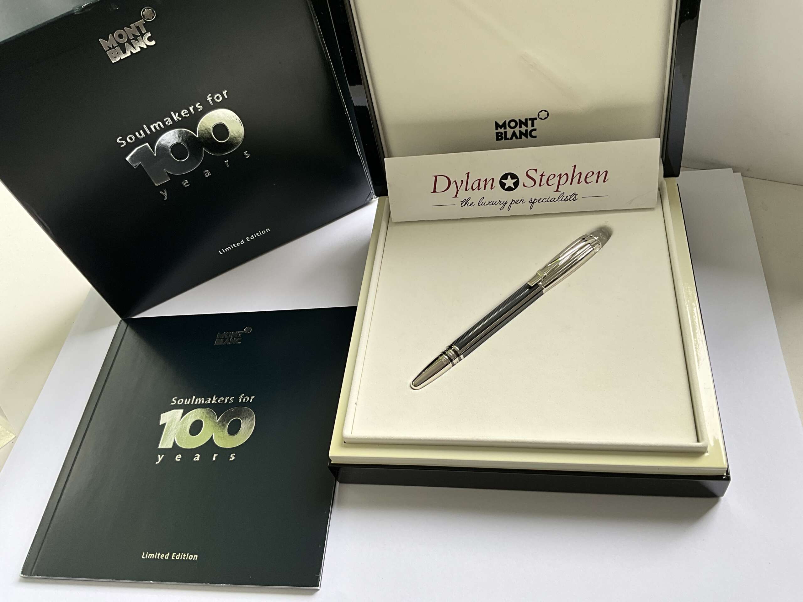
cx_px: 402
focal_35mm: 29
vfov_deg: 48.2
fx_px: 673
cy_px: 301
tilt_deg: -51.6
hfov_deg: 61.7
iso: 32
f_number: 1.8
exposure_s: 1/122
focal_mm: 3
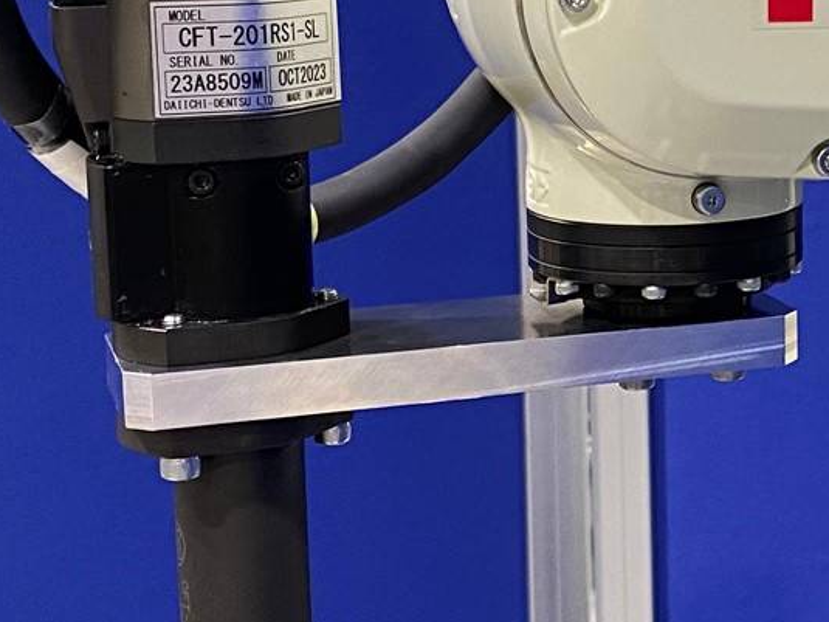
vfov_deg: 15.1
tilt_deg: -9.3
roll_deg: +0.0
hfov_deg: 19.1
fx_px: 2346
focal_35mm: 98
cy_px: 242
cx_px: 933
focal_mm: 4.25
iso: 125
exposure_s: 1/60
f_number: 1.8
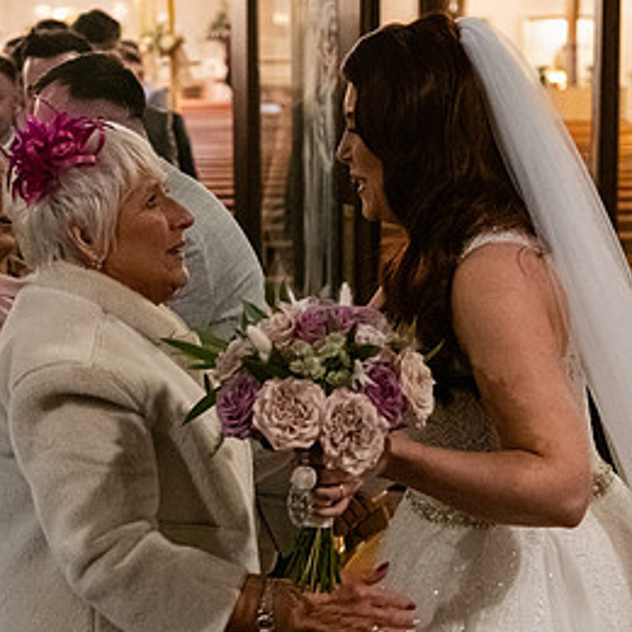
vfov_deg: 19.1
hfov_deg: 19.0
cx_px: 231
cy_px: 361
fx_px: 1880
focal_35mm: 91
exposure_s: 1/160
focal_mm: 48
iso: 2500
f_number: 3.5
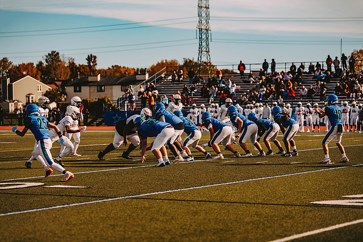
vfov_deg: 13.0
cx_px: 182
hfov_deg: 19.5
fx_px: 1059
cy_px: 121
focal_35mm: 105
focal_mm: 105
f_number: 2.8
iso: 160
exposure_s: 1/2500
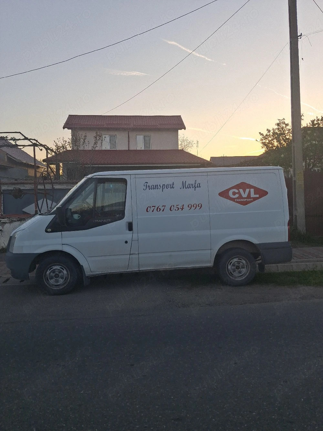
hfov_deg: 51.4
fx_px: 336
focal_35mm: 27
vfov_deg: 65.3
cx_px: 162
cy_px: 216
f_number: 1.8
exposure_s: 1/217
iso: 25
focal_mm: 4
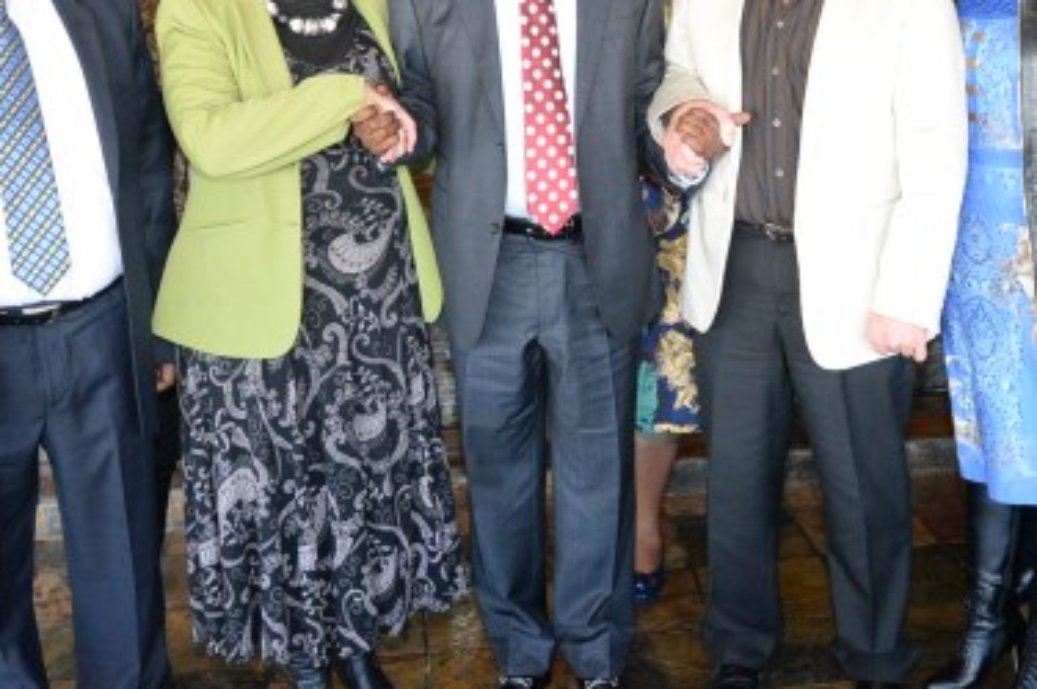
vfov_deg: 26.4
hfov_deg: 38.2
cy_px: 289
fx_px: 1468
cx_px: 736
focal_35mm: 51
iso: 5000
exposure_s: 1/250
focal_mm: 24
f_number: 5.6
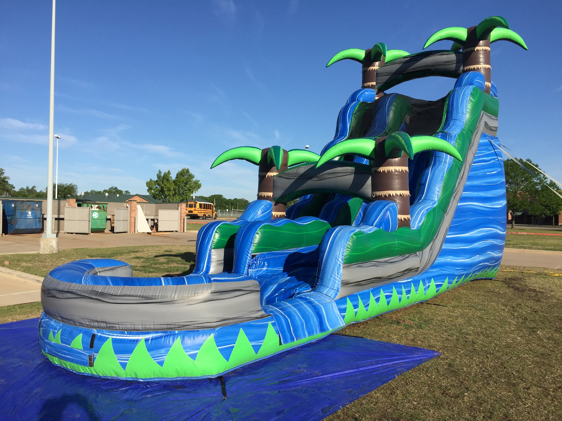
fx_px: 471
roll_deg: -0.1
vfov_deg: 48.2
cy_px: 210
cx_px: 281
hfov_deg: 61.7
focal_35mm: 29
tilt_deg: +1.2
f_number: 2.2
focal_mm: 4.15
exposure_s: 1/2326
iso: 32
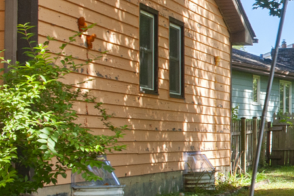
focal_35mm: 112
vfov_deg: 12.2
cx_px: 516
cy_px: 98
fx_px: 914
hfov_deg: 15.8
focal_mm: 31
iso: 400
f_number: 8
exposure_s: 1/400
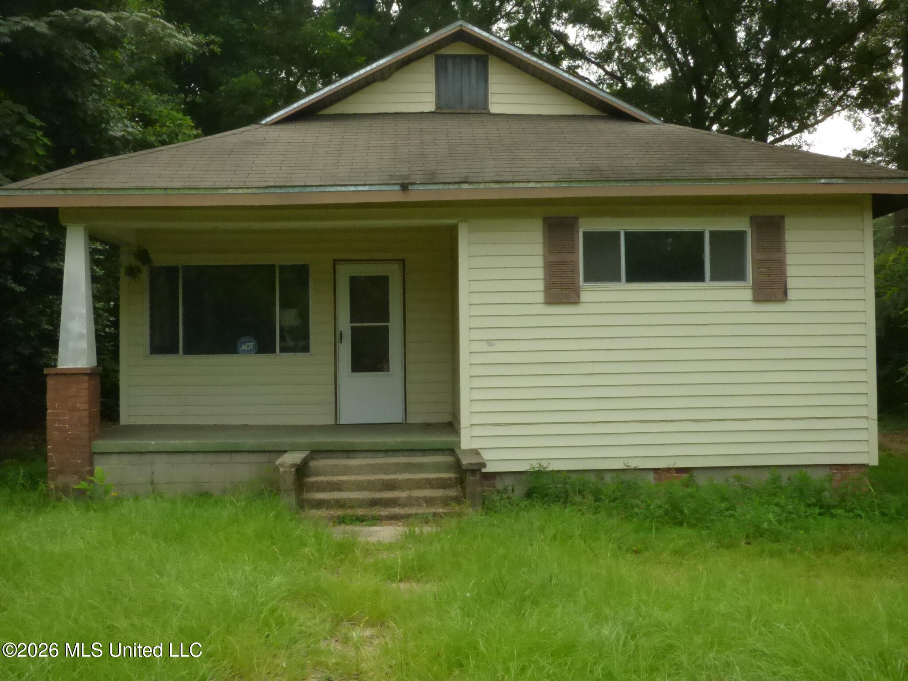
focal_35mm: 41
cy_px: 340
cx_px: 454
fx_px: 1075
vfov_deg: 35.1
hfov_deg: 45.8
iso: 800
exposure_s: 1/1000
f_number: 7.1
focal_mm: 7.37
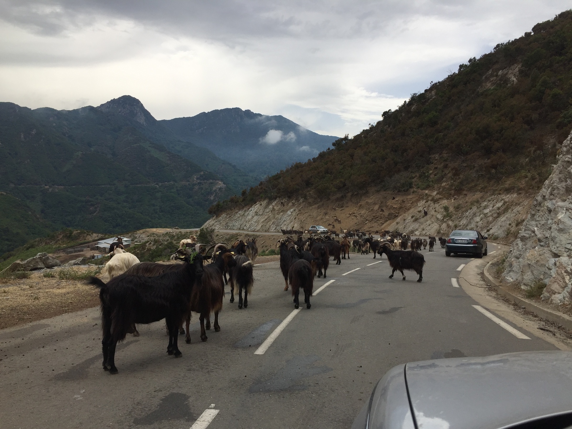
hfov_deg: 61.7
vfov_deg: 48.2
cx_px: 286
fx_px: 479
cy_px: 214
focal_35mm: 29
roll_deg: -0.6
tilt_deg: -2.5
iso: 32
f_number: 2.2
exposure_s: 1/1799
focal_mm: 4.15
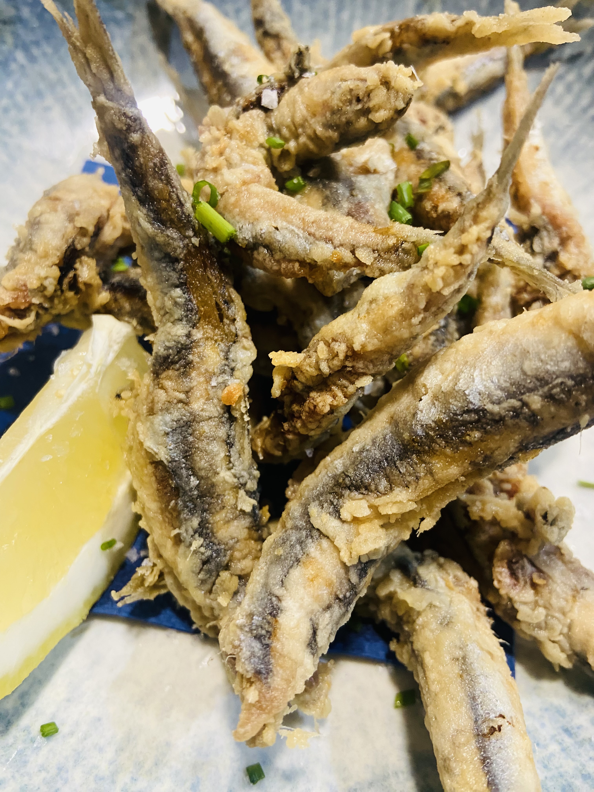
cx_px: 297
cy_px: 396
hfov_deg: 54.9
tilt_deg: -63.3
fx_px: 572
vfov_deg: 69.4
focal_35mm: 25
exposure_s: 1/50
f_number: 1.8
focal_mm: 4.25
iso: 200
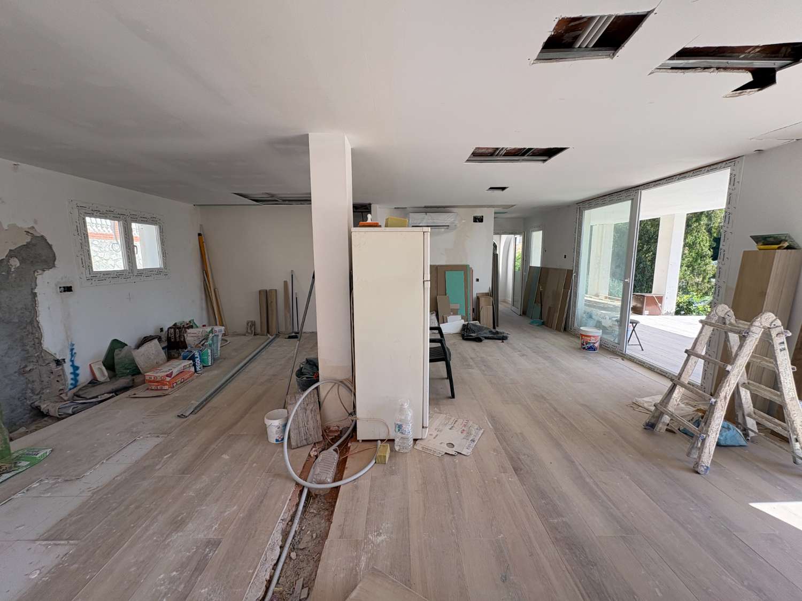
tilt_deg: -7.5
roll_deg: +1.8
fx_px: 324
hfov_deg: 102.1
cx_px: 401
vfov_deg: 85.7
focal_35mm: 14
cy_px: 300
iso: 40
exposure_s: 1/285
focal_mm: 2.22
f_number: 2.2
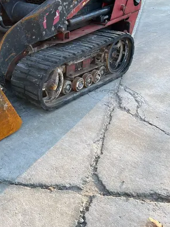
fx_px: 321
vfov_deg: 38.2
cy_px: 66
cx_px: 14
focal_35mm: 49
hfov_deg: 28.4
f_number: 1.6
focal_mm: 5.1
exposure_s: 1/203
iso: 40
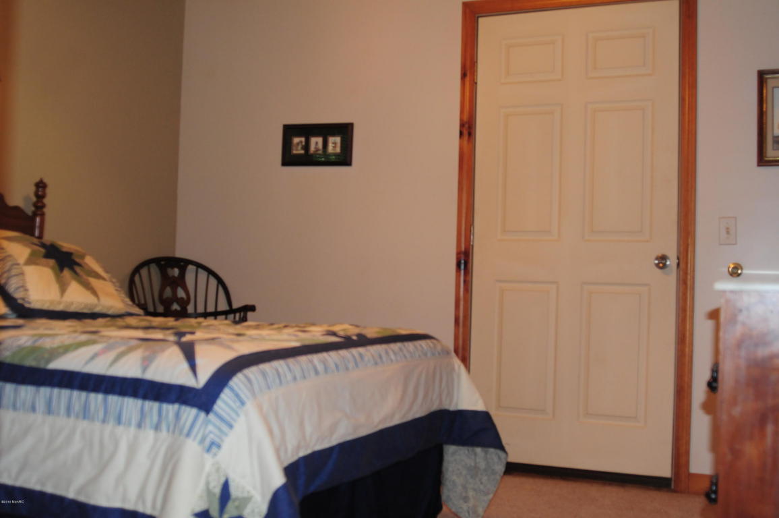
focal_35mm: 42
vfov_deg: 31.8
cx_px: 390
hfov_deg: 46.4
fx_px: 908
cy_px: 259
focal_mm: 28
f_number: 5
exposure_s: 1/60
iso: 800
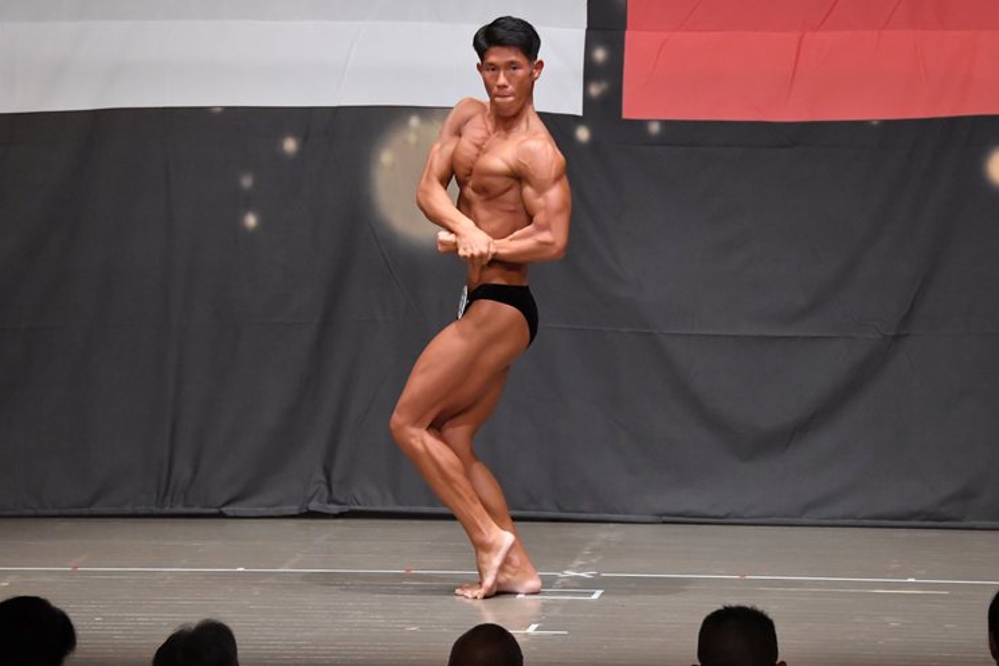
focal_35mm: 226
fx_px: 6271
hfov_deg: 9.1
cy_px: 324
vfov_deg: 6.1
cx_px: 491
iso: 6400
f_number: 5.6
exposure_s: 1/400
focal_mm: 145
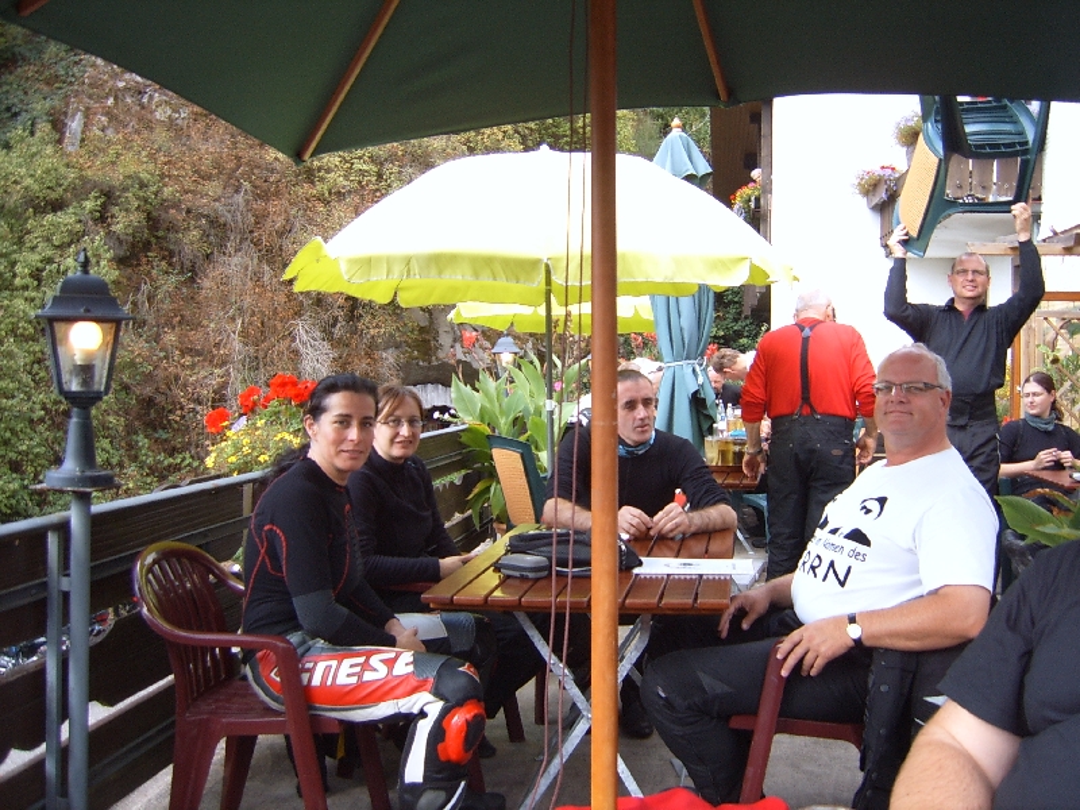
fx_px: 1092
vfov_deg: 40.7
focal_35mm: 35
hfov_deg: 52.6
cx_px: 540
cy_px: 405
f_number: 2.8
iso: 50
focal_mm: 5.8
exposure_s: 1/125
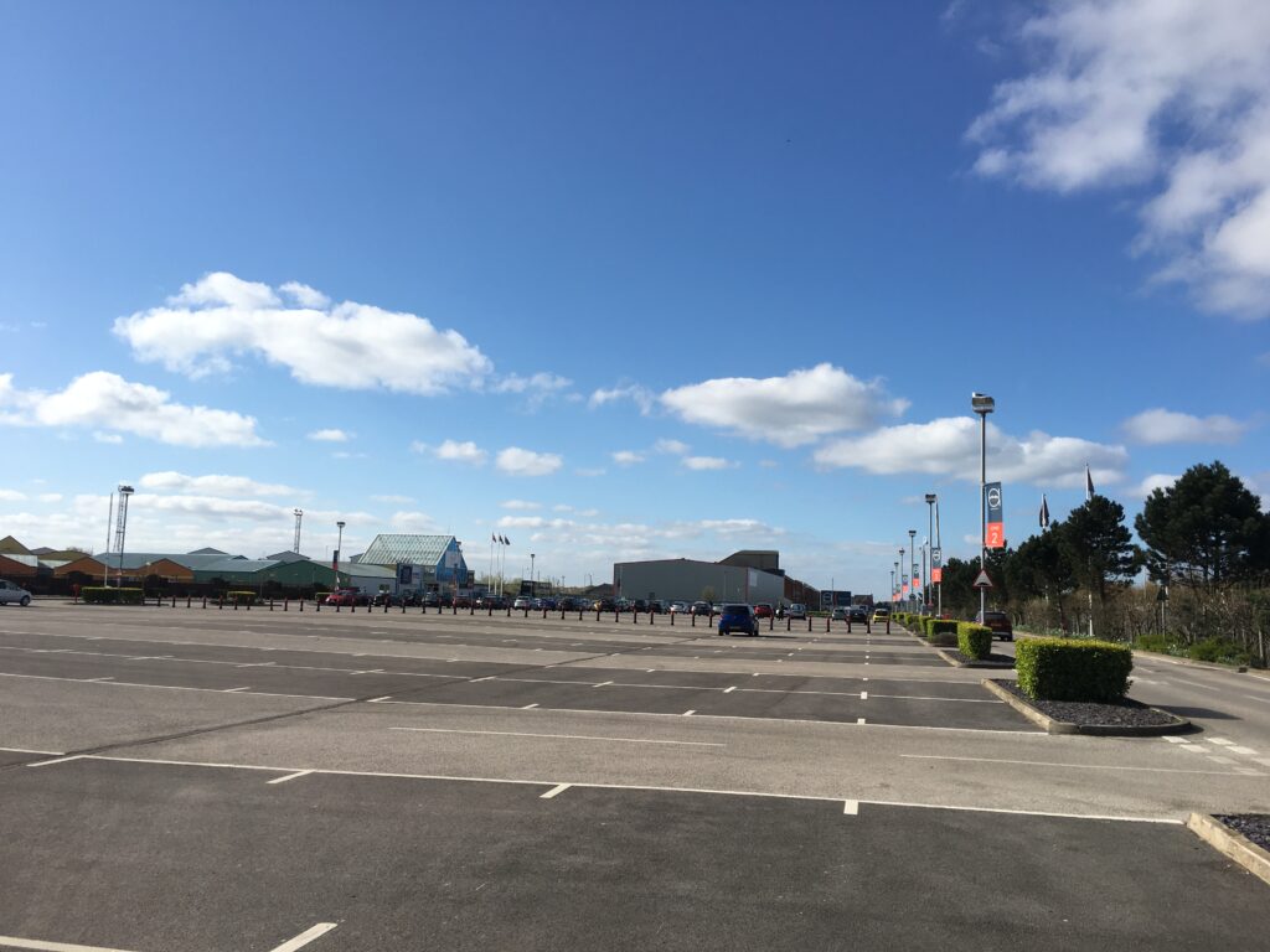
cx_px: 635
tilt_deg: +7.8
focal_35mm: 29
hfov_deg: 61.7
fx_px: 1064
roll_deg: -1.7
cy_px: 476
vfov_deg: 48.2
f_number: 2.2
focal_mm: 4.15
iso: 25
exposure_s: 1/2137
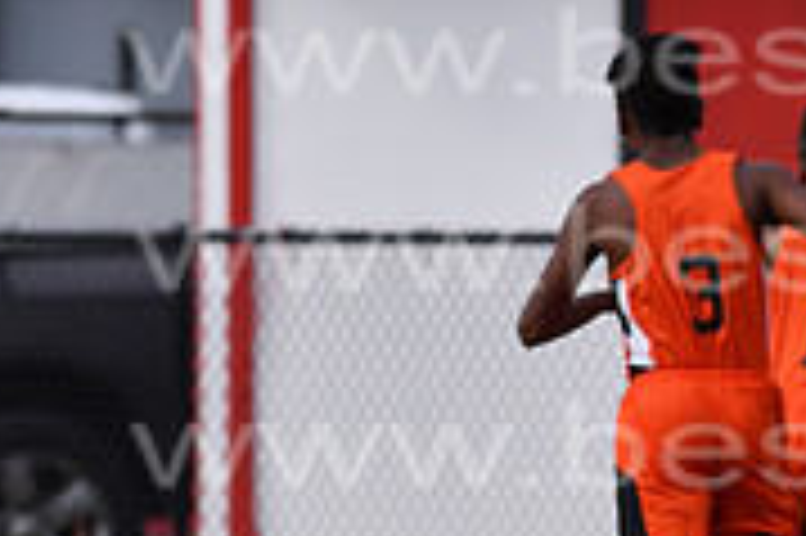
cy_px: 358
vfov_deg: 0.9
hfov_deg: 1.4
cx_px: 1162
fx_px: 32702
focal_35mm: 1462
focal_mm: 300
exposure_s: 1/2500
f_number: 5.6
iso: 400
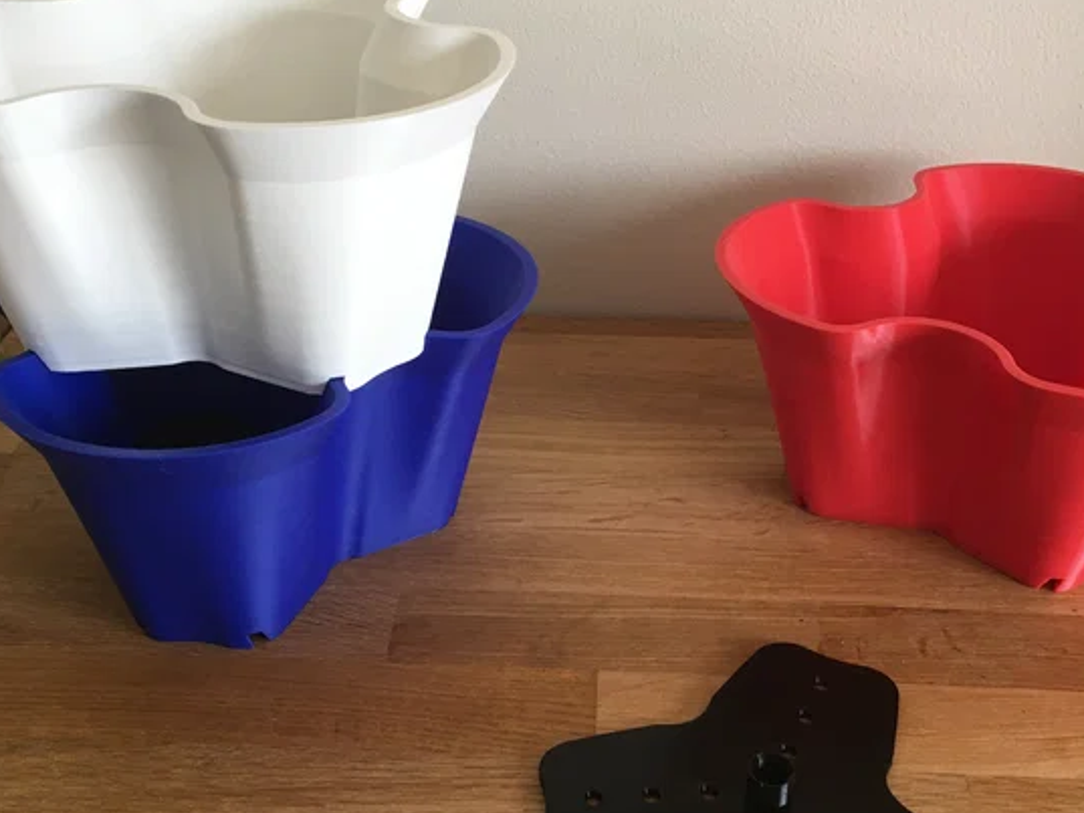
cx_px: 578
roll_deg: -1.5
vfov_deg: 32.2
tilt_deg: -29.4
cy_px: 409
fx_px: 1409
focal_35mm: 45
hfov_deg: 42.0
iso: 50
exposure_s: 1/33
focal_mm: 4.15
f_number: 2.2
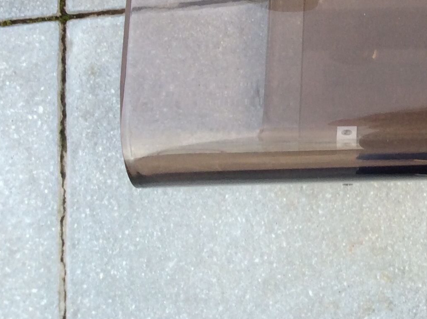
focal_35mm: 81
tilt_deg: -75.2
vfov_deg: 17.3
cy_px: -73
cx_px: 485
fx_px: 998
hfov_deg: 22.6
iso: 32
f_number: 2.4
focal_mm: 3.3
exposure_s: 1/106
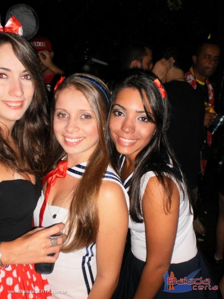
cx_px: 112
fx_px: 311
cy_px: 150
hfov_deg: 39.7
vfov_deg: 51.4
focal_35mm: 36
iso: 125
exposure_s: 1/30
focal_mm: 6.3
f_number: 3.1
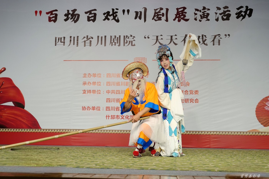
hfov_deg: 49.6
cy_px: 90
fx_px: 291
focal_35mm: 39
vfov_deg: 34.2
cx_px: 134
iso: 320
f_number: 4
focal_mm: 39
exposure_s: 1/160
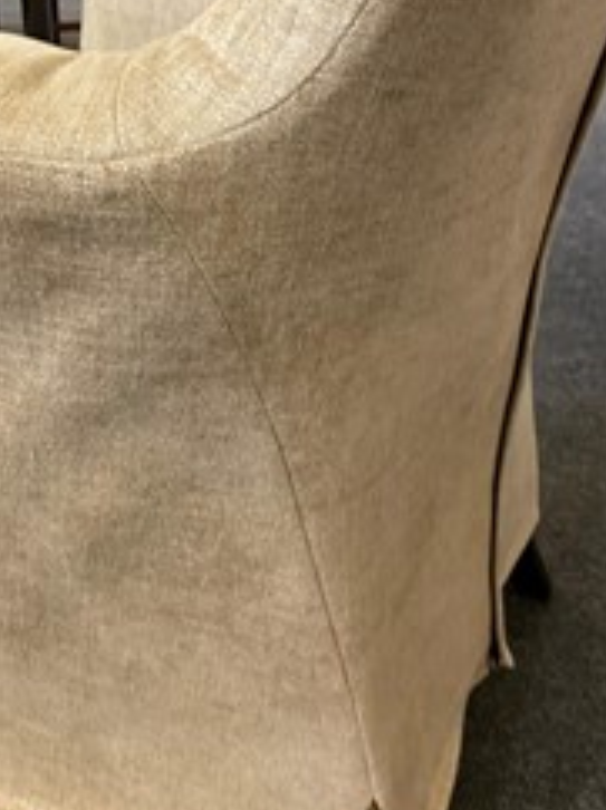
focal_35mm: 43
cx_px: 224
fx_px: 1005
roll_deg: +1.3
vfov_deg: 43.3
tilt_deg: -25.9
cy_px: 278
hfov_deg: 33.4
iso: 250
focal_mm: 4.25
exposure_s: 1/50
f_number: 1.8
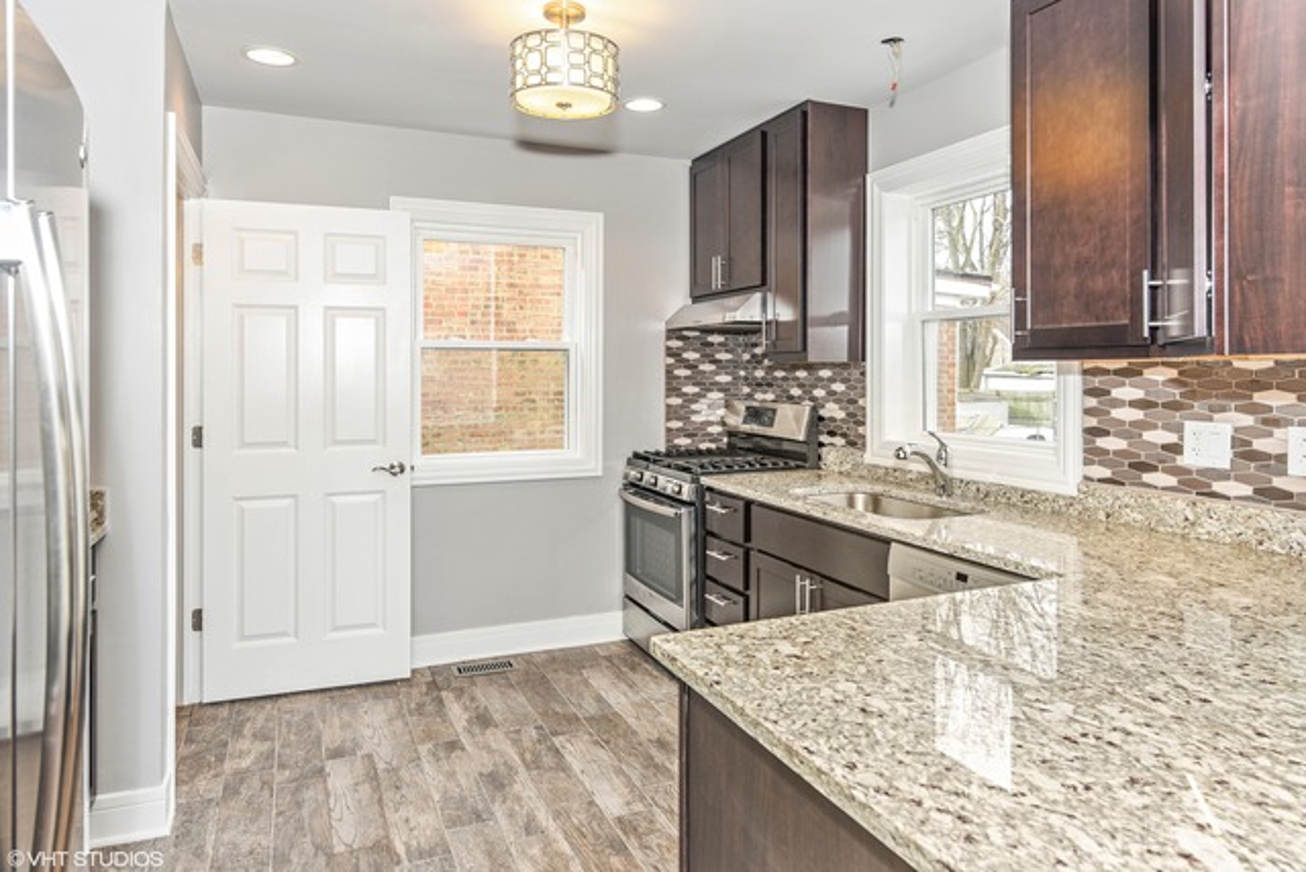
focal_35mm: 22
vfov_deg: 57.3
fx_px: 798
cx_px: 653
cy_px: 436
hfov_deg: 78.6
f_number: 8
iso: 200
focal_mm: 22
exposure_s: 1/40
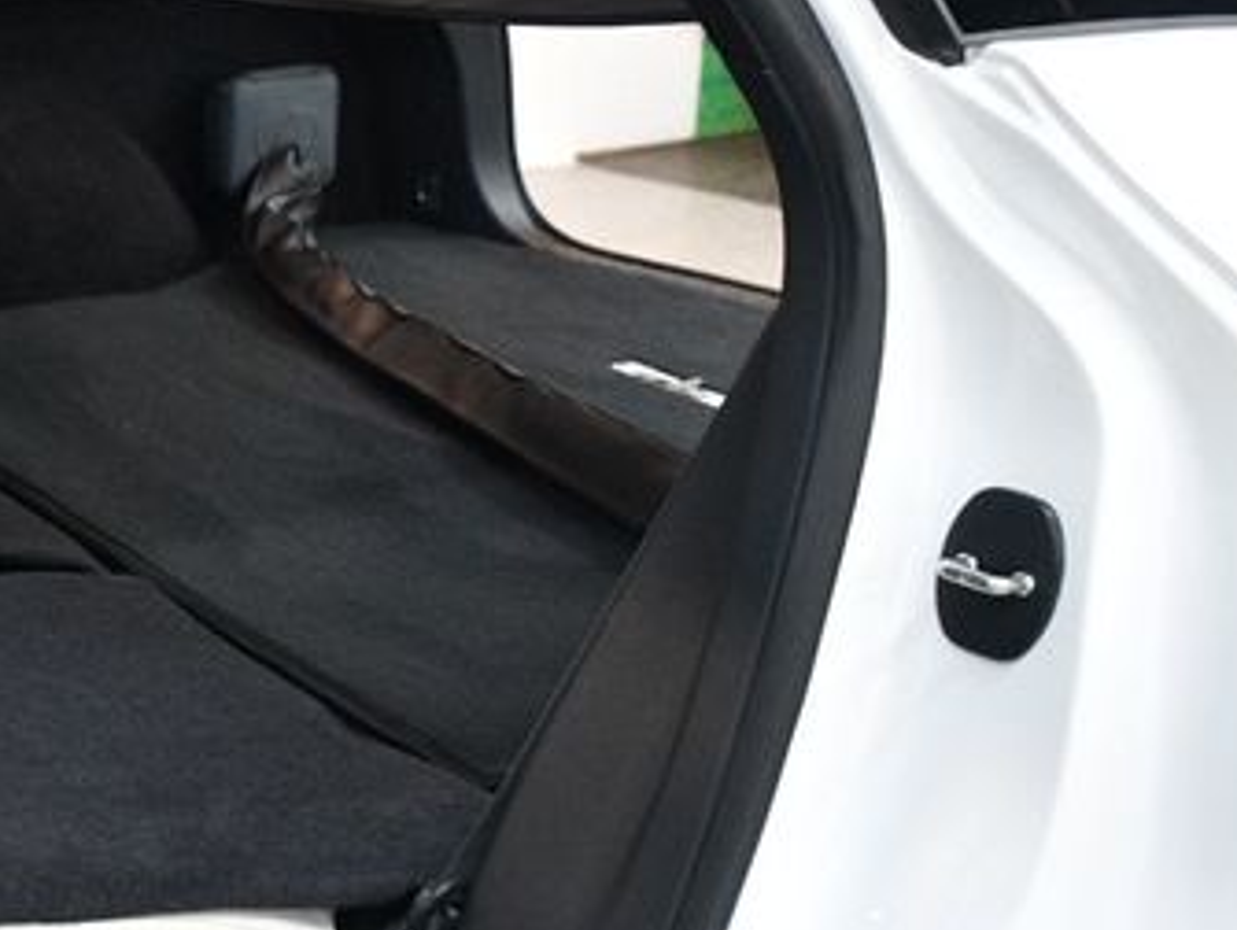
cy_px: 358
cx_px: 170
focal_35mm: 55
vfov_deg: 26.5
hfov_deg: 33.4
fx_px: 1968
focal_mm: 20
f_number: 3.5
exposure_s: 1/100
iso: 3200
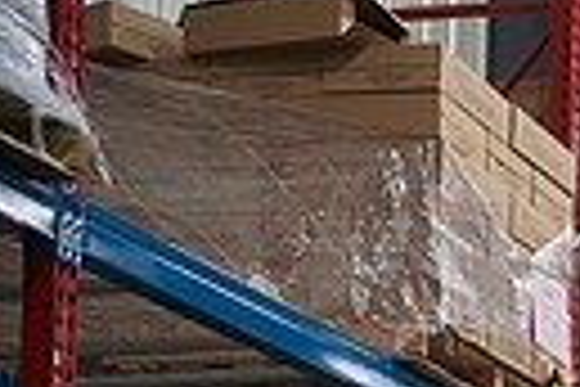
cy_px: 798
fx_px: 2626
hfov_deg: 11.2
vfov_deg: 8.0
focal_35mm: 163
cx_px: 1218
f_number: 5
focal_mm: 35
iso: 3200
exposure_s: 1/160
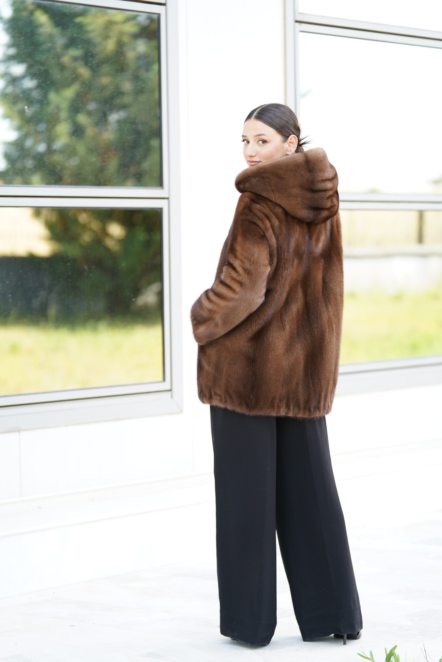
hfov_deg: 12.6
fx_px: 2007
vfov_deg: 18.8
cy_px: 331
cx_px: 221
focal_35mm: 109
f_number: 2.8
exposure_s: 1/250
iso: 250
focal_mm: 109
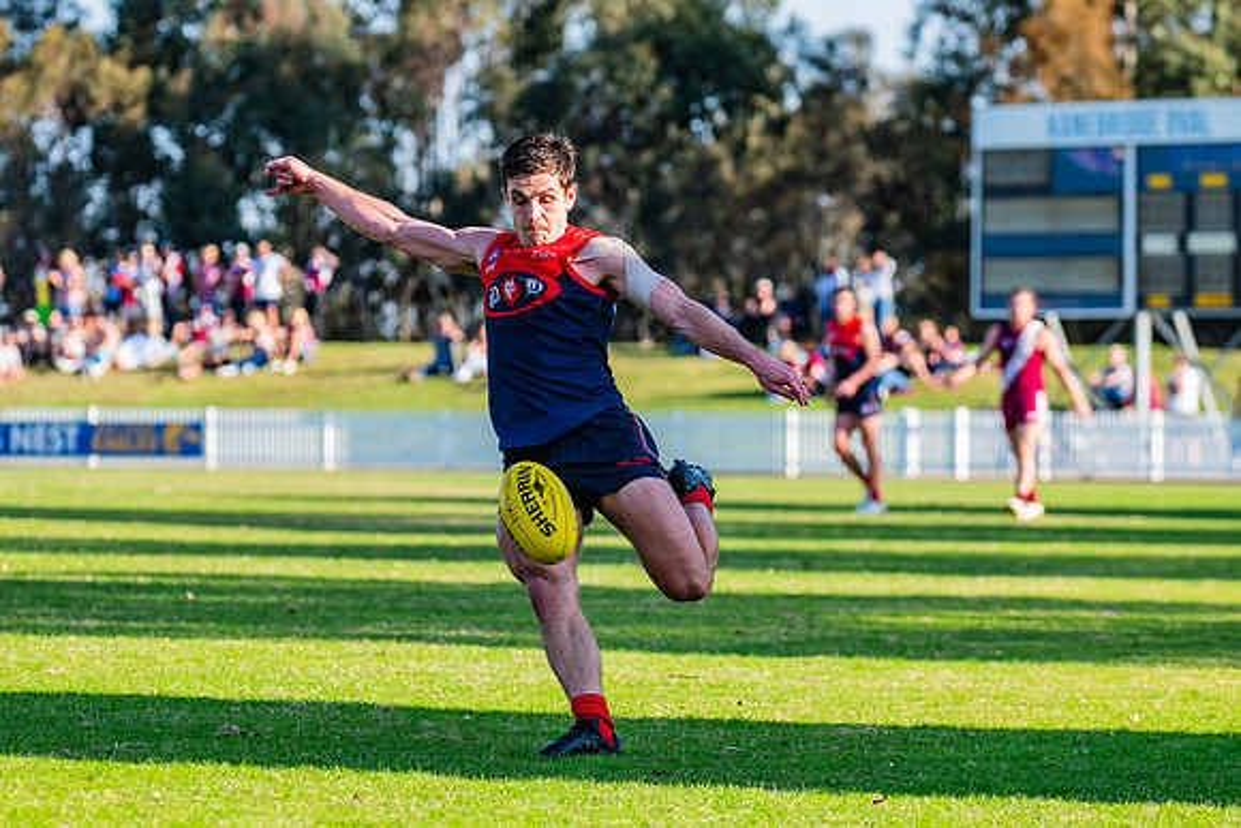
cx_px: 562
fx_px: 7591
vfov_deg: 6.2
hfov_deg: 9.3
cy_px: 402
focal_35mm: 220
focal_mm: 195
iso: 800
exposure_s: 1/1600
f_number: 6.3
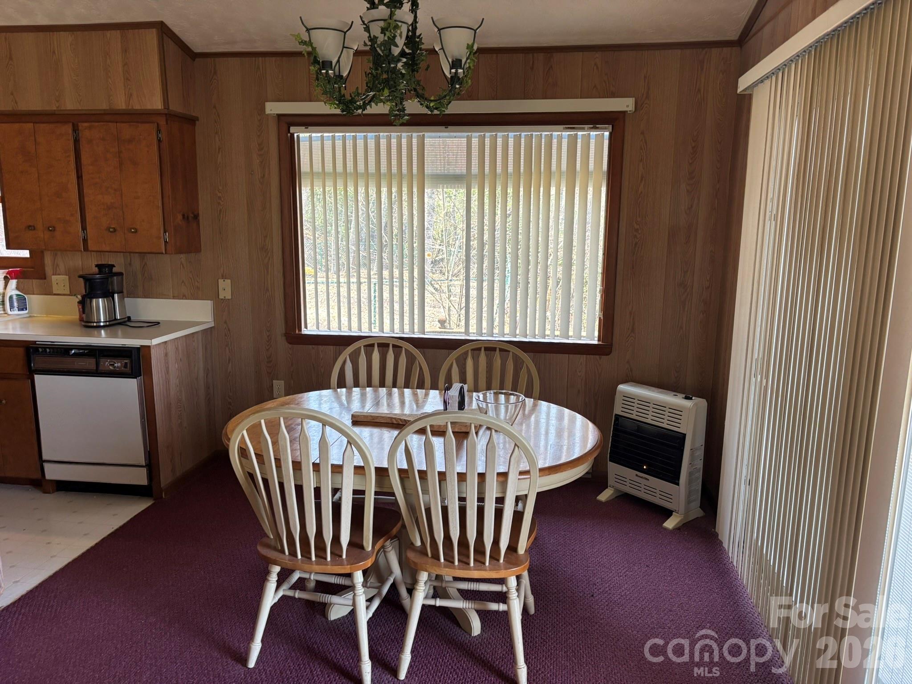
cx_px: 456
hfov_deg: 67.3
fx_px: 685
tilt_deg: -10.3
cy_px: 342
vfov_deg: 53.1
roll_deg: -0.5
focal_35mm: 26
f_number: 1.6
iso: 125
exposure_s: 1/106
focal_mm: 5.96
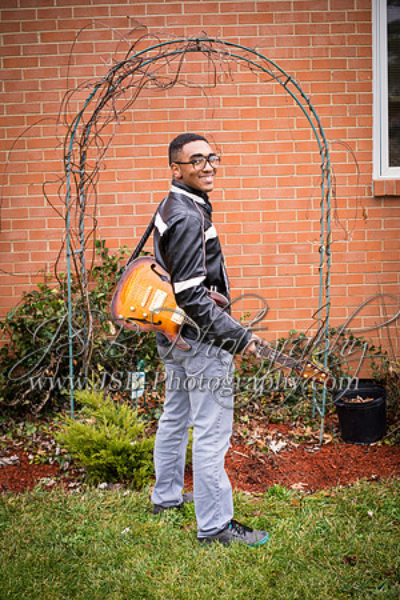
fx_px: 833
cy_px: 300
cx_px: 200
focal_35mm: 50
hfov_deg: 27.0
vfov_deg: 39.6
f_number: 2.8
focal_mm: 50
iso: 200
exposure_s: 1/125
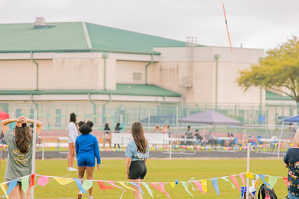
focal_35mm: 255
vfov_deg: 5.4
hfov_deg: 8.1
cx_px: 169
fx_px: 2114
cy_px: 105
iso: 200
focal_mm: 120
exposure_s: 1/200
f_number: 4
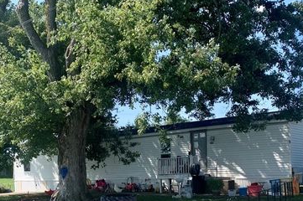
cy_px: 167
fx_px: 420
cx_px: 127
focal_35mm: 50
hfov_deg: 39.5
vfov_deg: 26.3
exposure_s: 1/1350
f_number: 1.8
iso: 25
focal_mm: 4.25
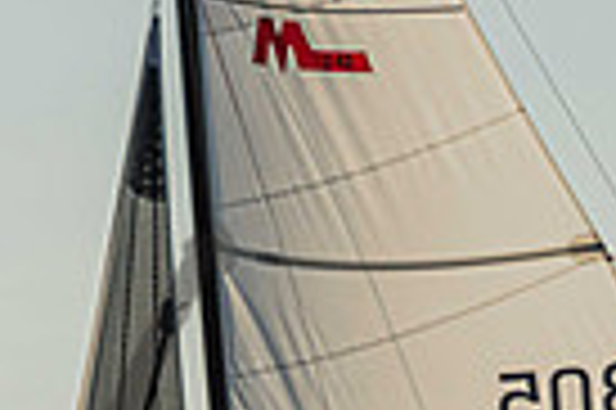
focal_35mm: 820
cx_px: 604
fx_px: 14014
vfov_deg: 1.7
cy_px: 731
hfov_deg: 2.5
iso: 400
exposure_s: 1/2000
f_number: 8
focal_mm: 150
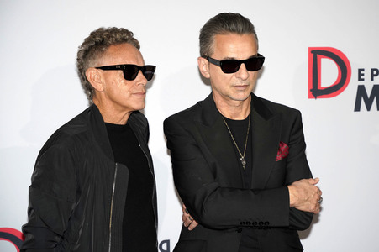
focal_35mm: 87
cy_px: 126
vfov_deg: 15.7
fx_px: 915
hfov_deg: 23.4
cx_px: 190
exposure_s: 1/100
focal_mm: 87
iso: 640
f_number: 5.6
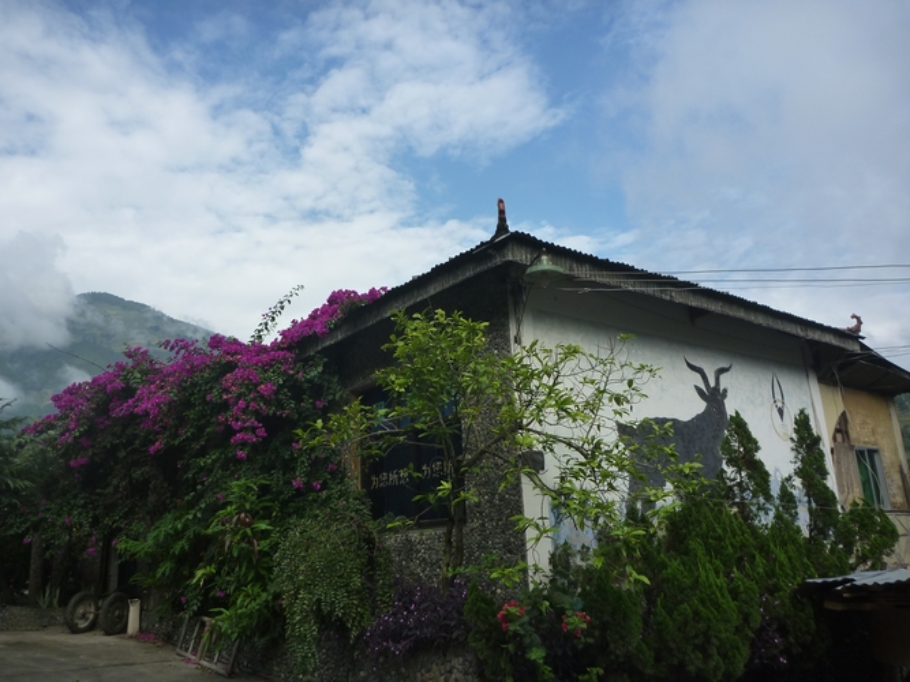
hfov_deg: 63.5
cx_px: 455
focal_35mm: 28
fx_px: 736
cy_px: 341
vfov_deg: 49.7
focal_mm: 4.9
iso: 125
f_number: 3.3
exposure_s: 1/500
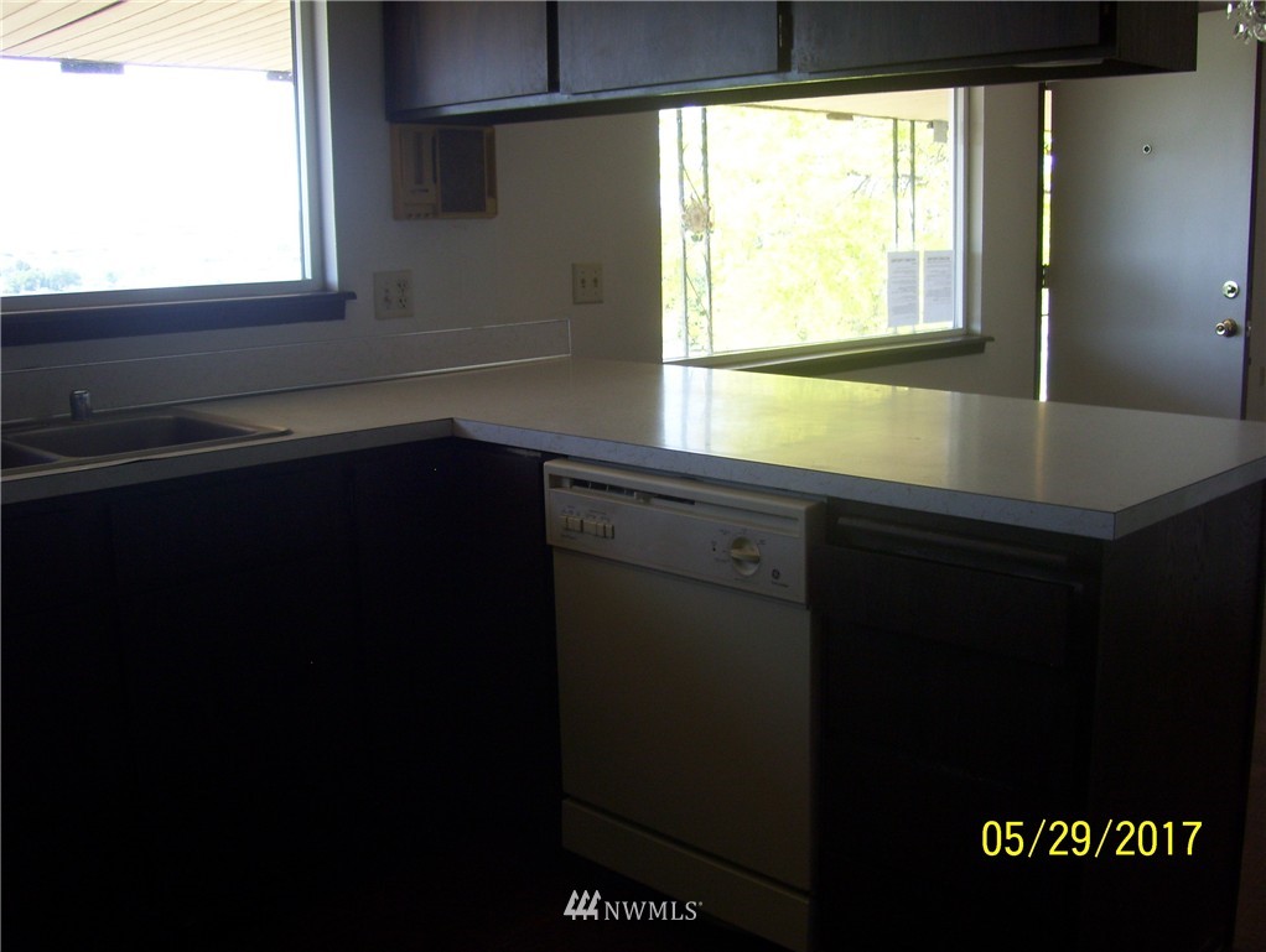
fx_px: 1318
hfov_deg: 51.3
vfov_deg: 39.7
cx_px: 633
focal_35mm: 36
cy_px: 476
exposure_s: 1/80
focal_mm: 6
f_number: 2.7
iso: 100
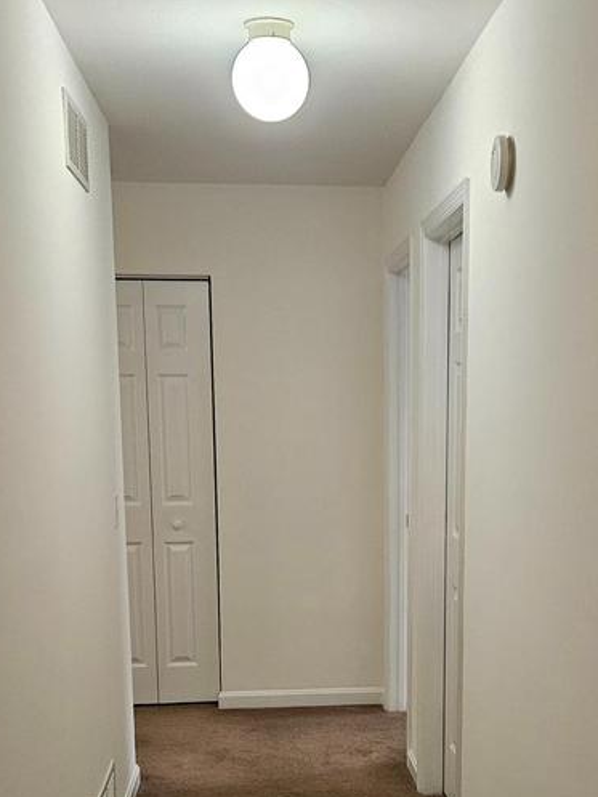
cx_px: 375
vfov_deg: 37.2
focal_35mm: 50
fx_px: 1151
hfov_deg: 29.0
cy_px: 606
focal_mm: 5.4
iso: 500
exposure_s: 1/120
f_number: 1.8
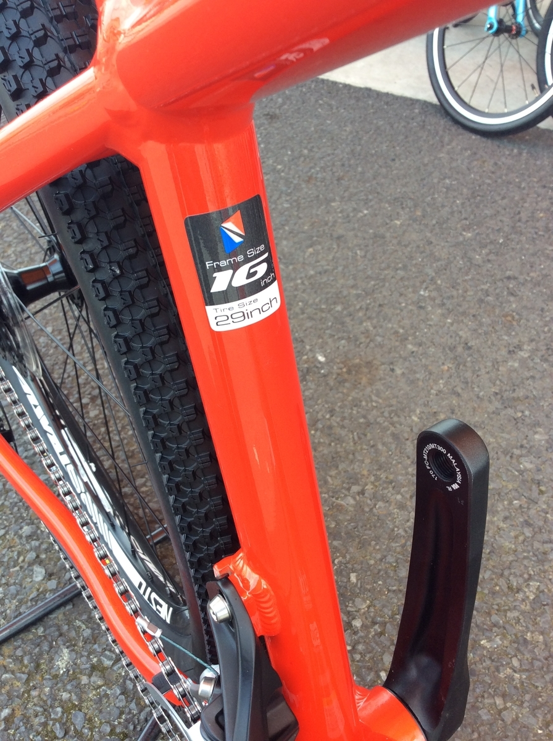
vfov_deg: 56.9
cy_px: 370
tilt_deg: -41.0
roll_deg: +1.1
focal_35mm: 32
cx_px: 276
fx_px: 684
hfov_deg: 44.0
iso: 32
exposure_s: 1/120
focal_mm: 3.3
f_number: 2.4
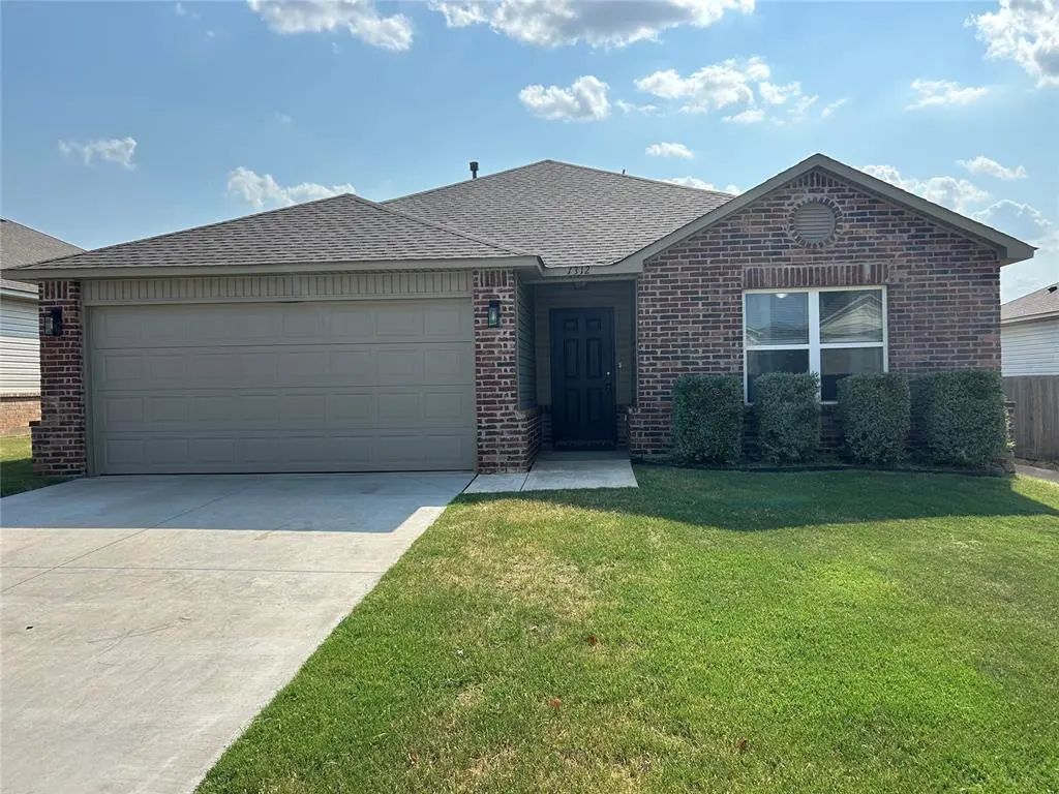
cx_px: 530
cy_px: 397
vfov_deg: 53.1
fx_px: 795
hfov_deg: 67.3
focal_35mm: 26
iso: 50
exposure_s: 1/2632
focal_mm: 5.7
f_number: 1.5
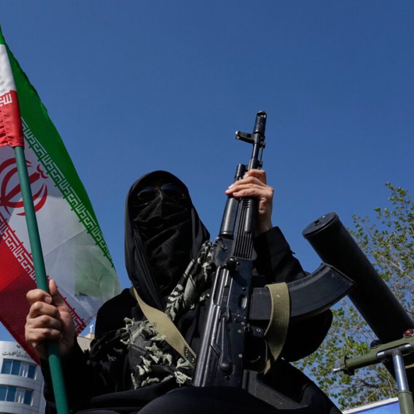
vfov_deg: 52.5
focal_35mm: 31
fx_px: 419
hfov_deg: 52.1
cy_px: 206
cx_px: 160
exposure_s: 1/1600
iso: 800
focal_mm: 24
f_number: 11
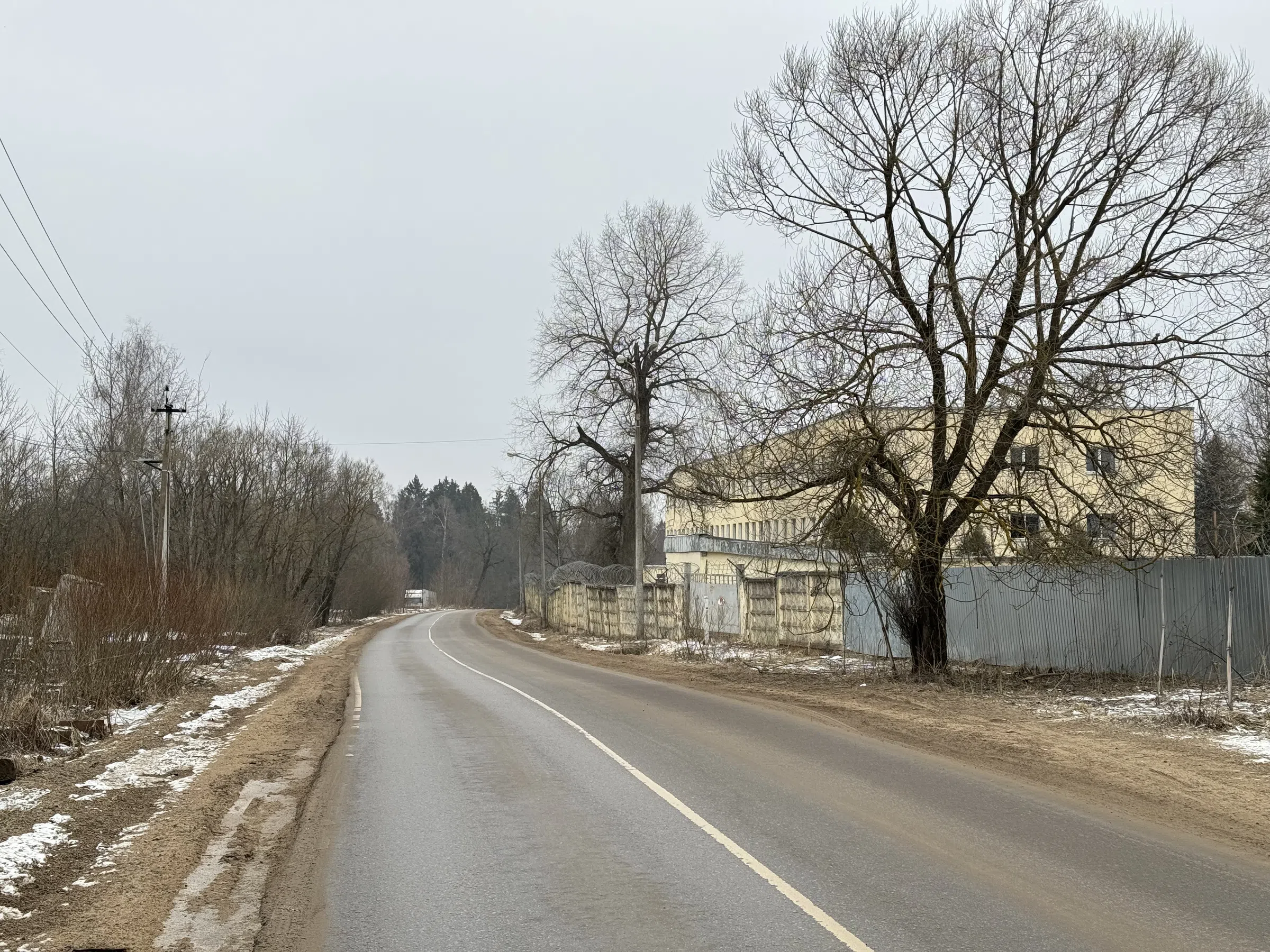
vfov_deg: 30.3
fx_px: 1761
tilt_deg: +2.6
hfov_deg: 39.7
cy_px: 476
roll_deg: -0.1
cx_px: 635
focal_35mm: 48
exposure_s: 1/454
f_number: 1.78
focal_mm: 6.76
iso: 64
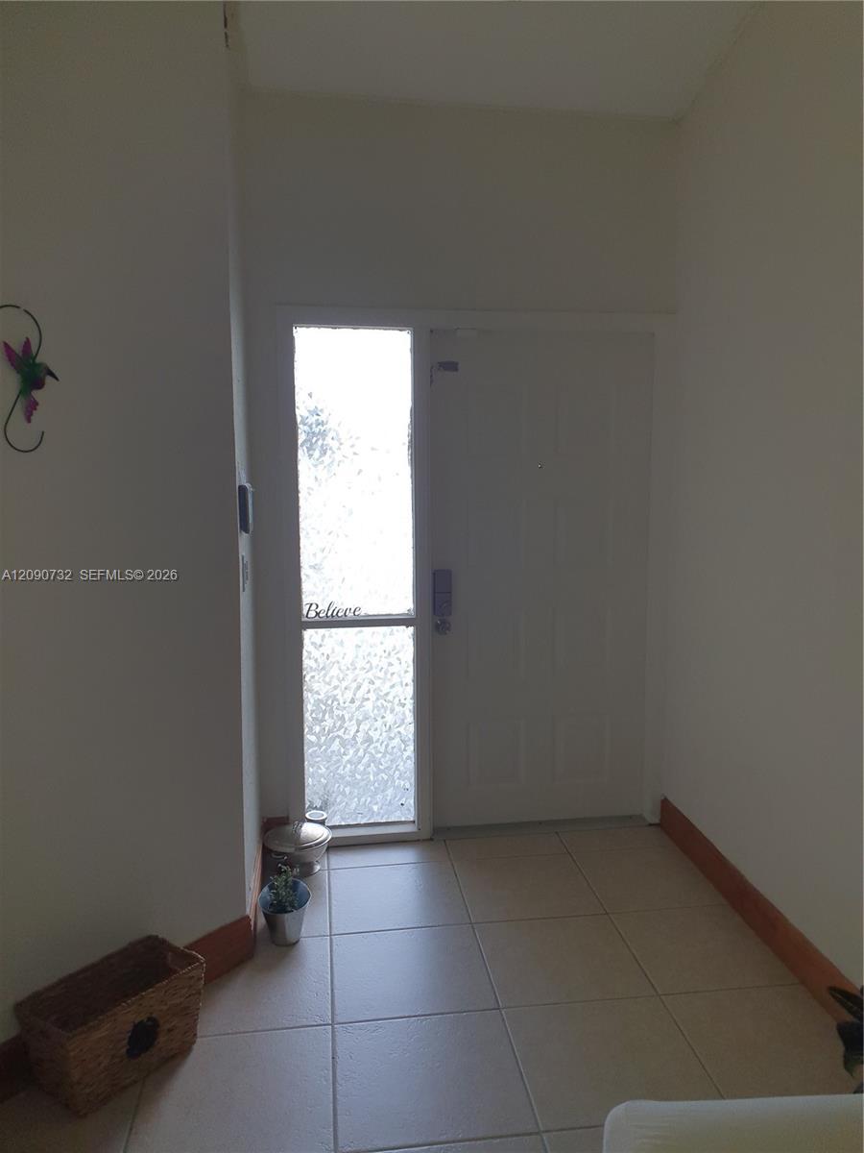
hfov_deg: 53.1
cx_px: 432
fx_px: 865
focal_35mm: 26
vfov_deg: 67.3
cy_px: 576
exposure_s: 1/129
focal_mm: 4.32
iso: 50
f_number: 2.4
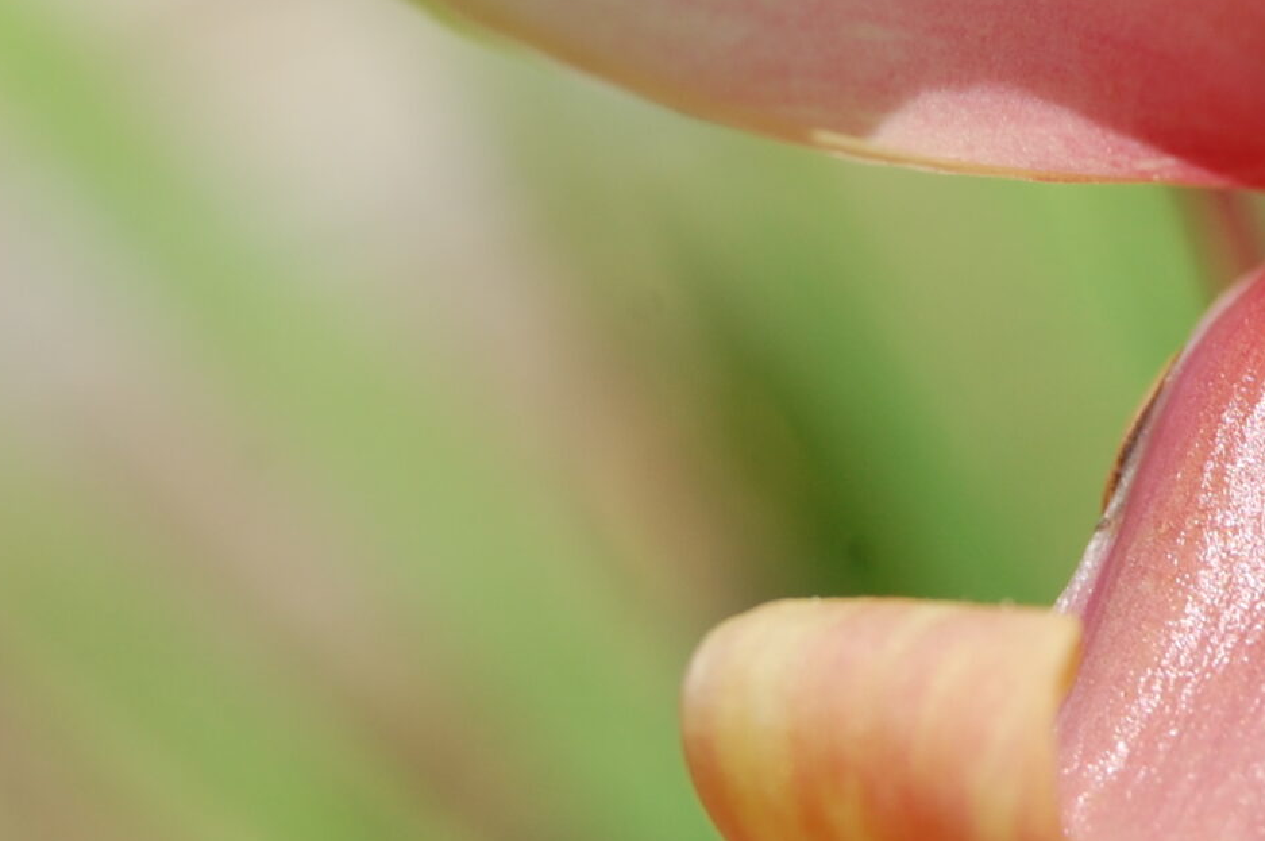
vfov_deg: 6.1
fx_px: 7912
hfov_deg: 9.0
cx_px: 1455
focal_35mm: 225
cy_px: 182
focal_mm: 55
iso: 200
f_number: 10
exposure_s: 1/320
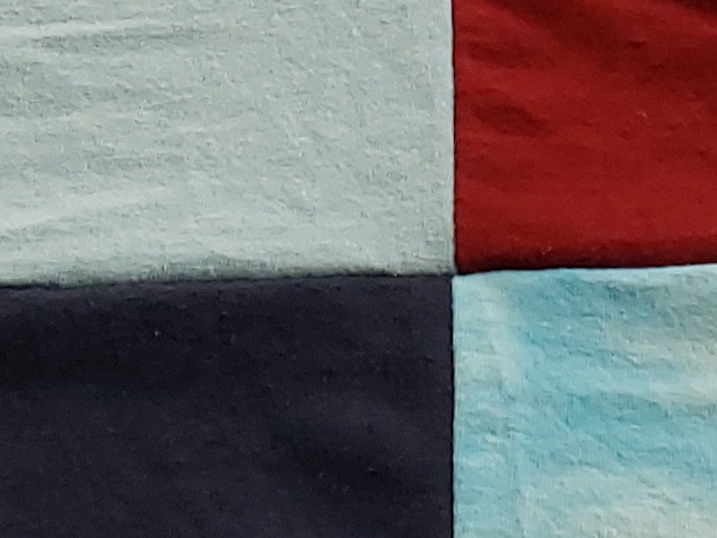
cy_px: -144
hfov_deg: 13.7
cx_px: 551
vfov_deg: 10.1
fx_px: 2982
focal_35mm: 144
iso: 100
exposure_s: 1/60
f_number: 1.9
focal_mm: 2.91
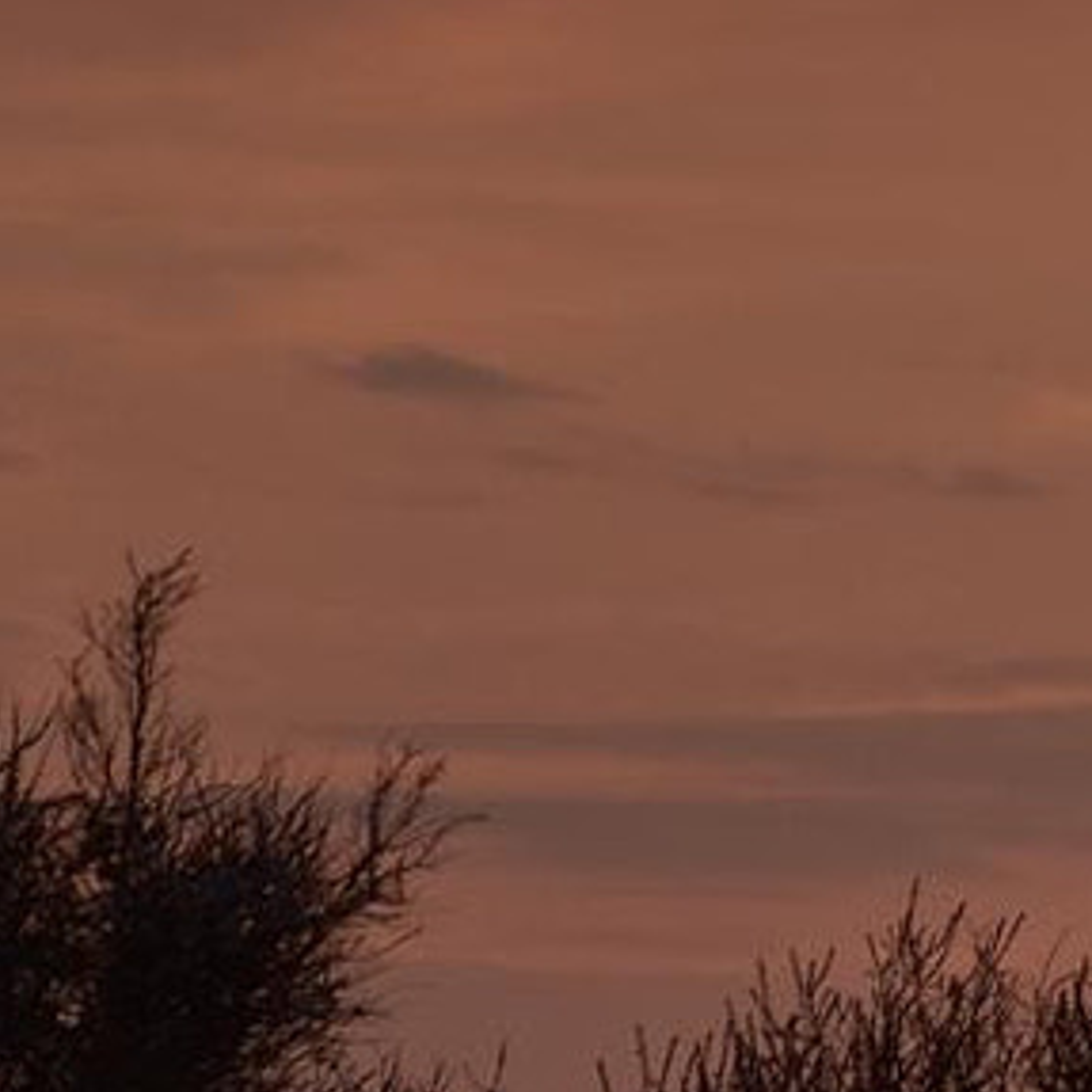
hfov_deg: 3.0
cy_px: 1589
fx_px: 20308
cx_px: 2576
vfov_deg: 3.1
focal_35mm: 569
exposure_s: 1/500
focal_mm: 80
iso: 200
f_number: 8
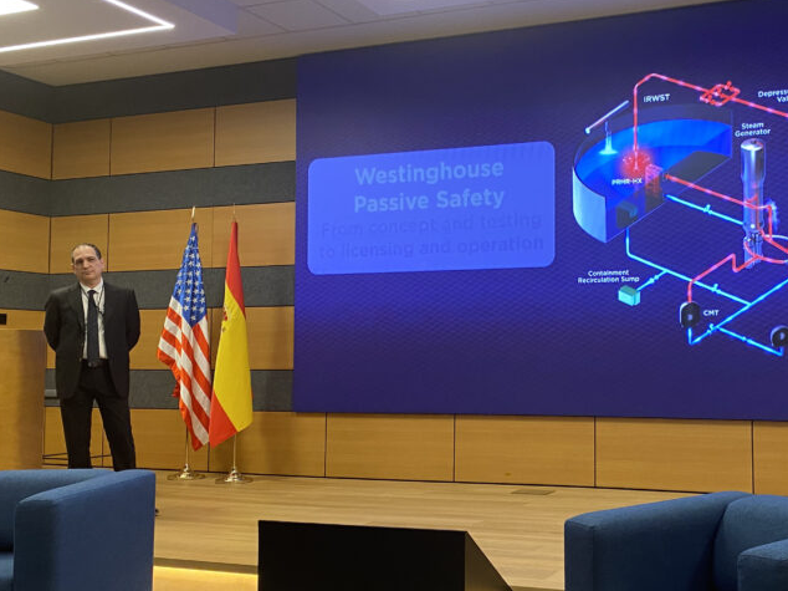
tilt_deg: +2.5
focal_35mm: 42
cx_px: 603
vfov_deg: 34.3
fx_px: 956
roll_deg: +0.2
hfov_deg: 43.2
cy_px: 322
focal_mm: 4.25
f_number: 1.8
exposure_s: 1/60
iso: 160
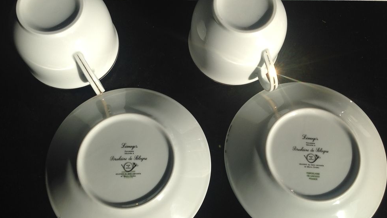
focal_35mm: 39
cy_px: 111
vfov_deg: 30.4
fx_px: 400
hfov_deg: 51.6
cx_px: 191
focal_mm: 4.28
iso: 50
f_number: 2.4
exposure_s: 1/2326
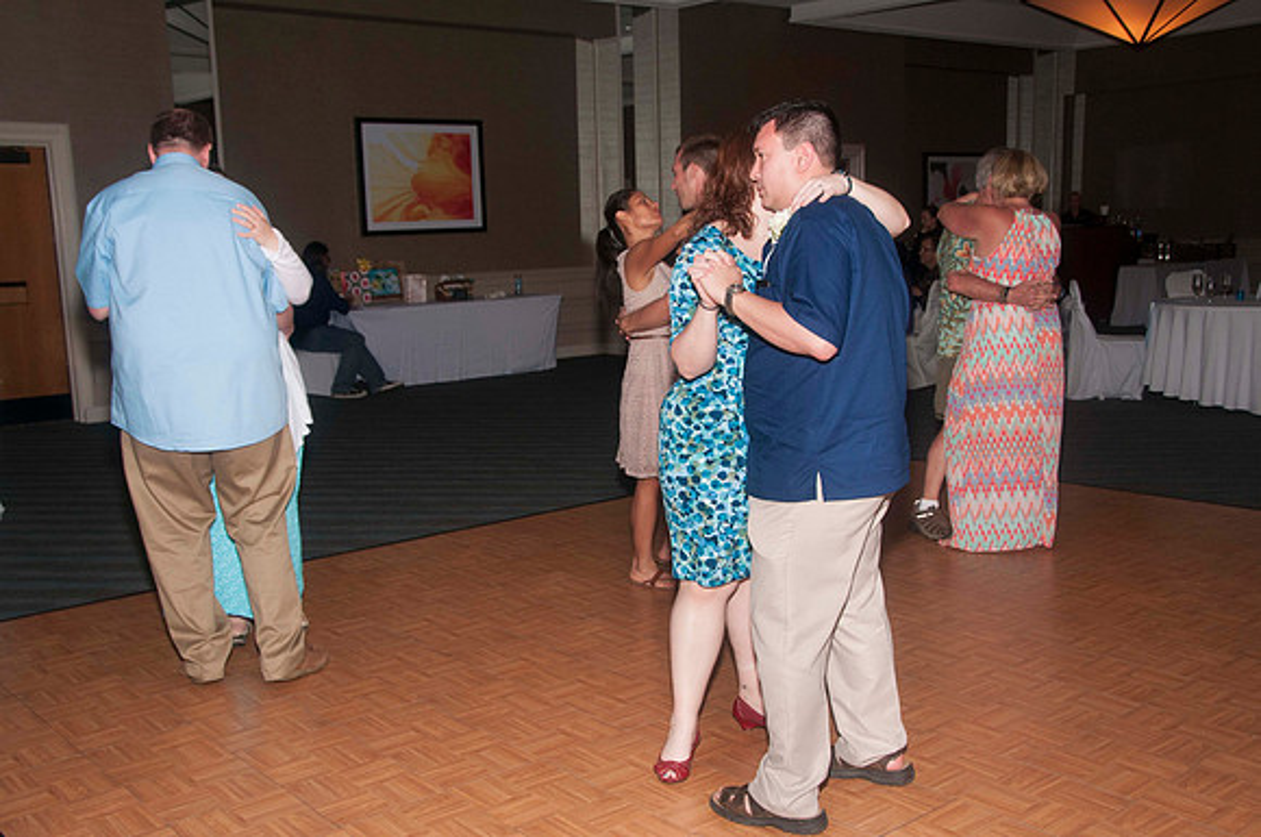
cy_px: 418
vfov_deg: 36.8
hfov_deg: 53.2
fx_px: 1259
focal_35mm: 36
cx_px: 630
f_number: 6.3
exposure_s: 1/60
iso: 400
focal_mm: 24
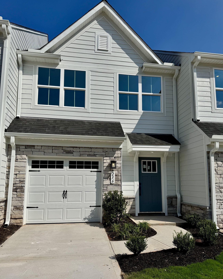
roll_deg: +0.4
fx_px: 214
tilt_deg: +7.8
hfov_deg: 54.9
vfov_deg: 65.9
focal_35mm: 26
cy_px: 152
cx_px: 115
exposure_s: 1/12346
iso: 80
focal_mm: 6.76
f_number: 1.78
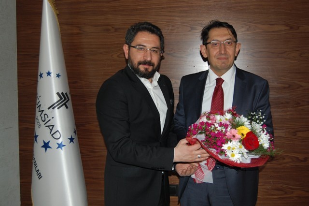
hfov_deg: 43.6
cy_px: 103
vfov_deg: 29.8
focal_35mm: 45
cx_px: 154
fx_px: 386
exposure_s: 1/60
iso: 400
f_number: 4.2
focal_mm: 30
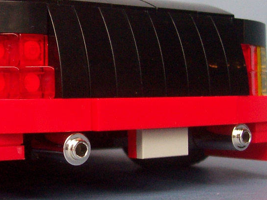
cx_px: 50
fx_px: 633
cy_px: 87
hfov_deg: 23.5
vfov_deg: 18.0
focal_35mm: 82
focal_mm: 5.6
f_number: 2.8
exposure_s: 1/30
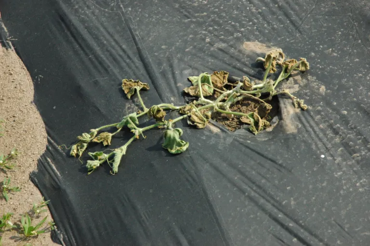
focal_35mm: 105
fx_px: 1078
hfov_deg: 19.5
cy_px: 123
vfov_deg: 13.0
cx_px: 185
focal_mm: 70
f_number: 8
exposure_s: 1/2000
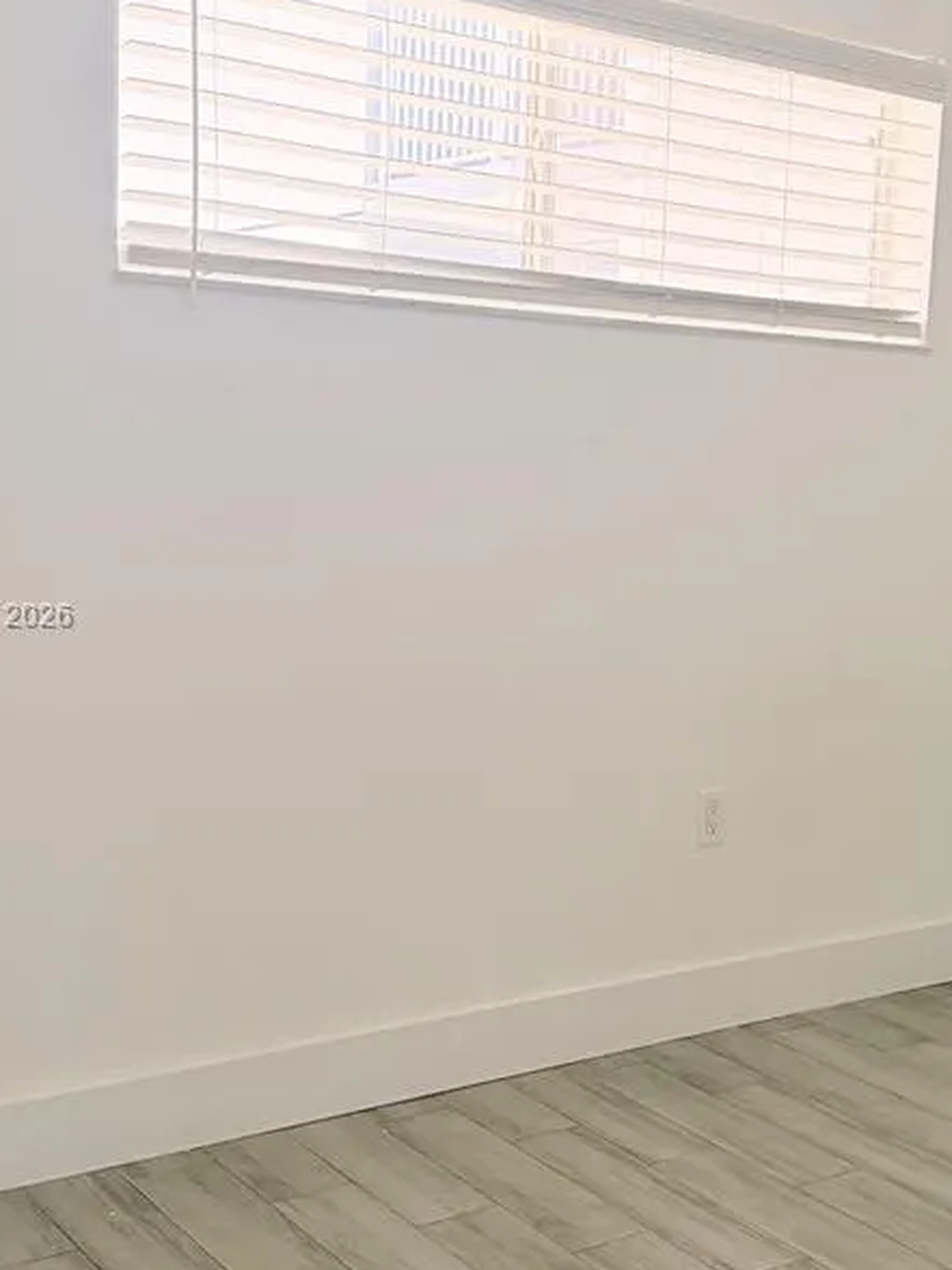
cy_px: 618
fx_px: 1797
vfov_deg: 38.9
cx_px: 643
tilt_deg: -7.1
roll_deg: -3.0
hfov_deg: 29.4
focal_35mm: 49
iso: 200
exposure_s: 1/152
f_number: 1.78
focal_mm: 6.76
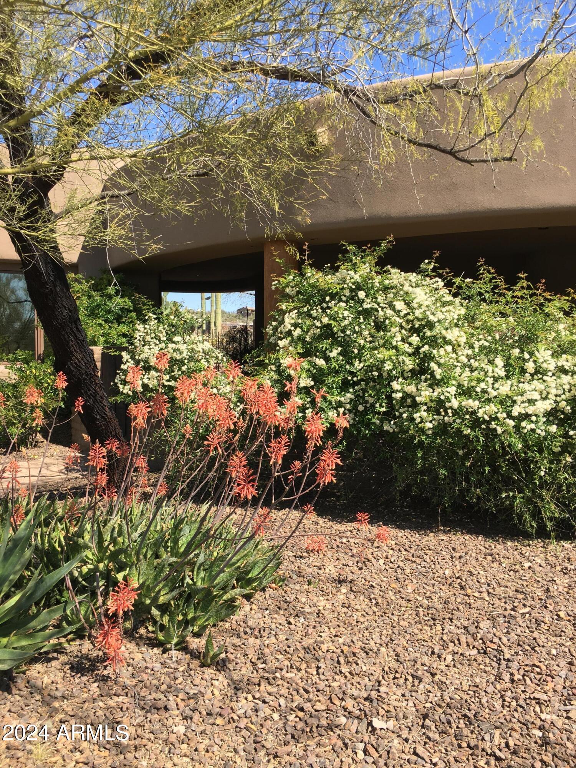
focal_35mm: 29
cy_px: 384
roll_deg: +0.6
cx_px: 288
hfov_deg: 48.2
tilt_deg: -2.2
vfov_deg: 61.7
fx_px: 643
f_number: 2.2
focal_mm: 4.15
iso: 25
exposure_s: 1/641
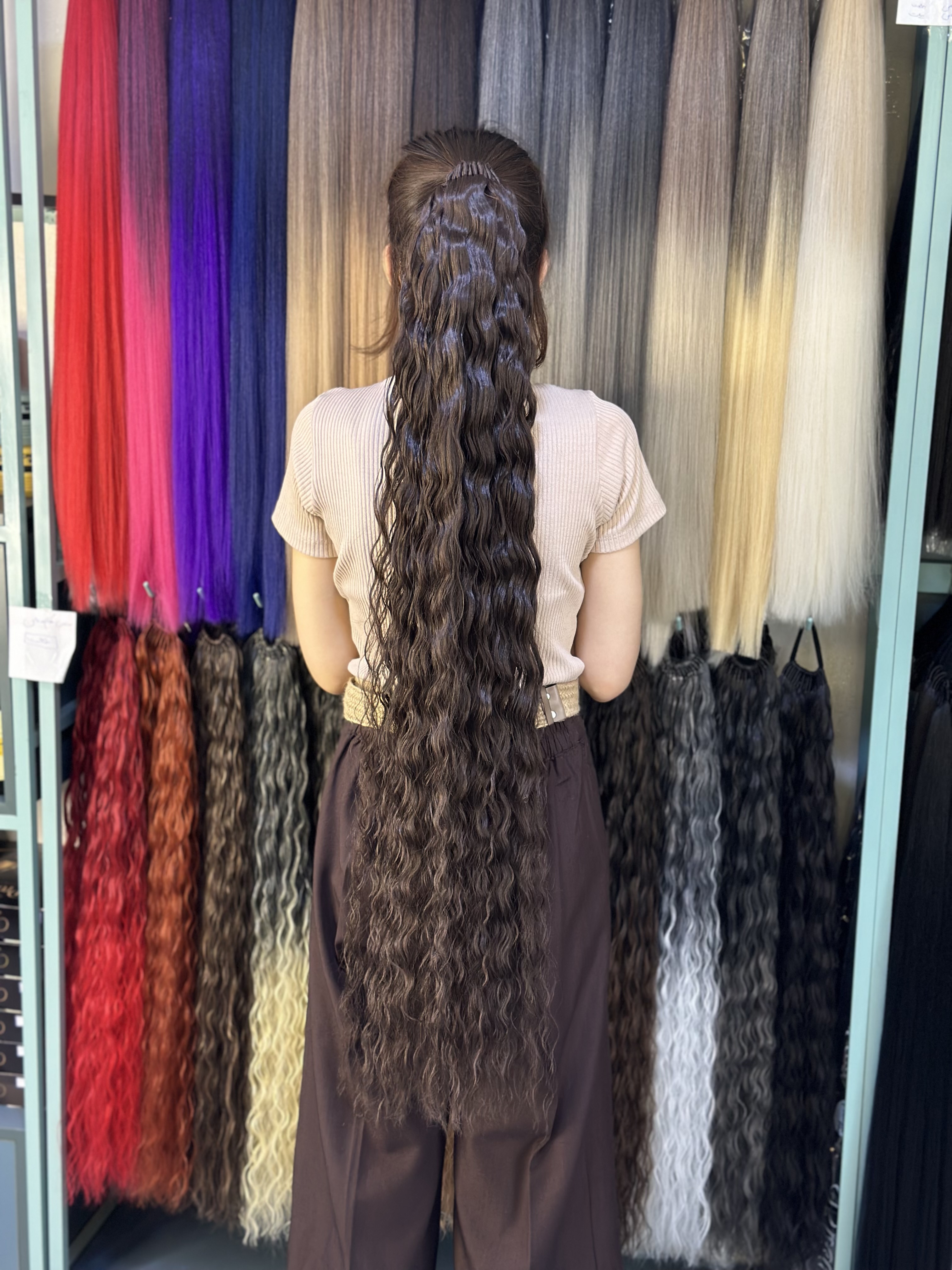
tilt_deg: -11.5
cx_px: 476
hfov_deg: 30.3
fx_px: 1760
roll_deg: -2.0
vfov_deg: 39.7
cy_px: 635
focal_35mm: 48
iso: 100
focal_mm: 6.86
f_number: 1.78
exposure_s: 1/50
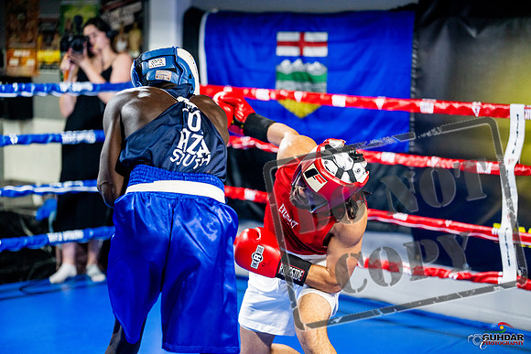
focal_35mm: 81
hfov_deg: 25.1
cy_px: 177
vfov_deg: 16.9
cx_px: 266
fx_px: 1195
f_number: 2
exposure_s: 1/800
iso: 4000
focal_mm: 81
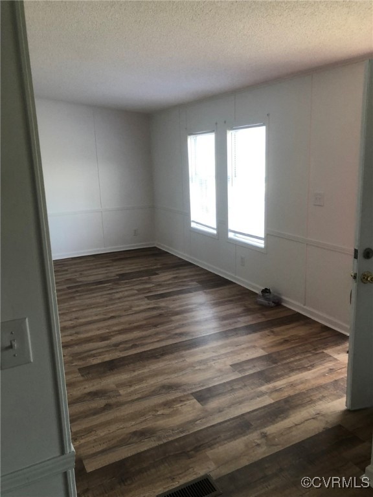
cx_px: 186
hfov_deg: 49.7
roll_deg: +1.8
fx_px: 402
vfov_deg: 63.4
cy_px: 248
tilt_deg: -9.5
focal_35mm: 28
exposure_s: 1/30
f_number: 1.8
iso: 32
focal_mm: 3.99
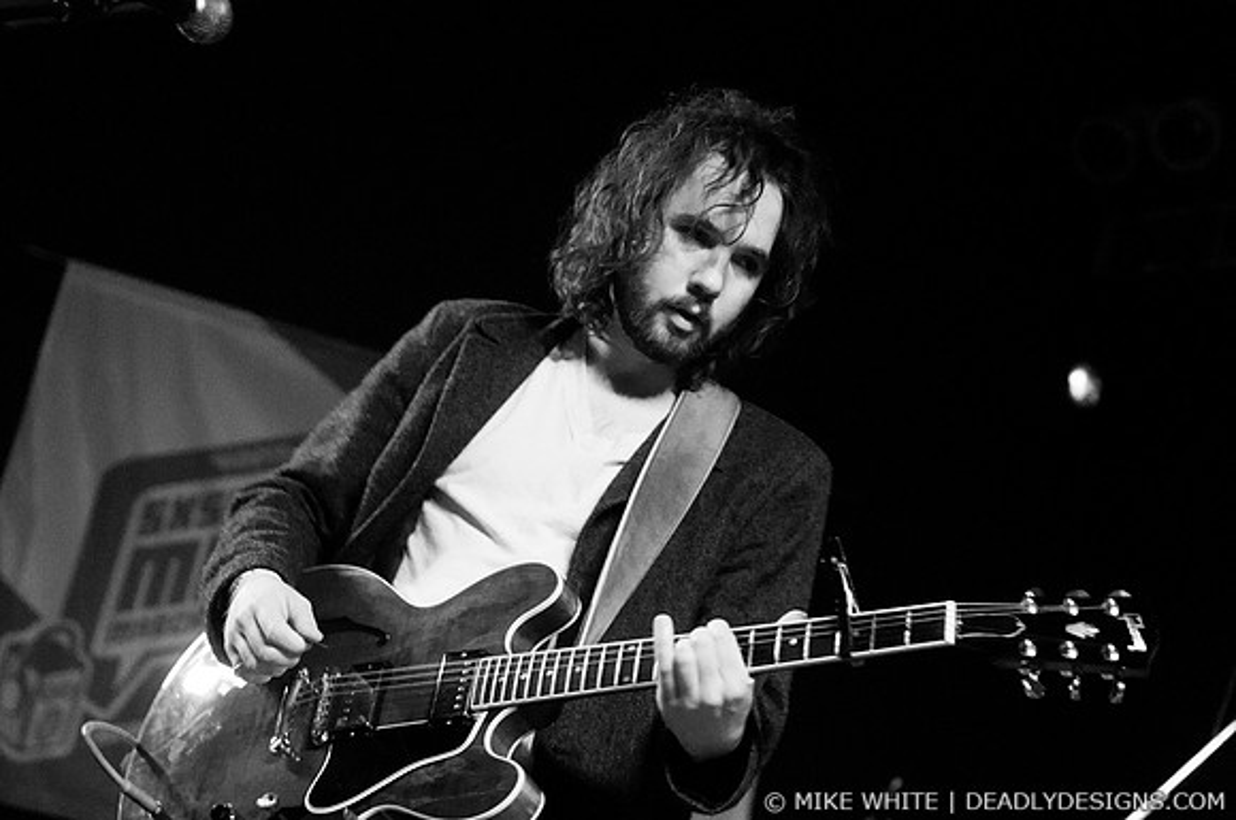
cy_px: 410
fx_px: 2469
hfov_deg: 28.1
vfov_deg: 18.9
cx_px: 618
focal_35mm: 72
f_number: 2.8
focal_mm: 48
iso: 1250
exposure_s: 1/60
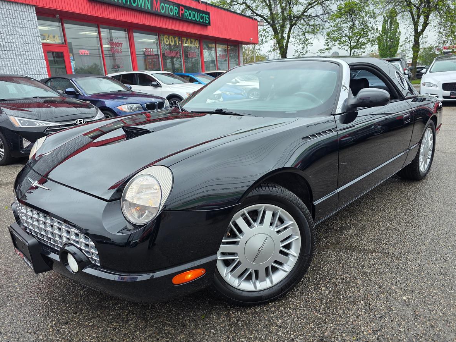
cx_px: 227
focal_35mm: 25
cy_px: 180
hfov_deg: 69.4
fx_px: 329
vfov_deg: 54.8
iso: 32
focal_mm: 6.3
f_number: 1.7
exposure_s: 1/359
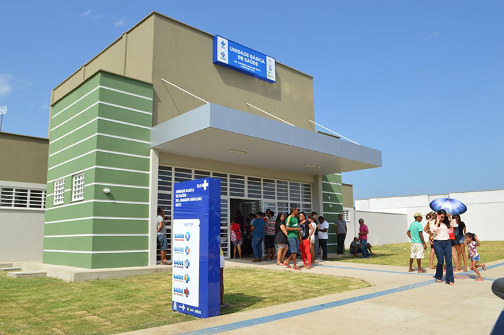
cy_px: 168
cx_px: 252
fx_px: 378
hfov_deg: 67.4
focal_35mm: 27
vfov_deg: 47.8
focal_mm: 18
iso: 100
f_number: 8
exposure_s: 1/250
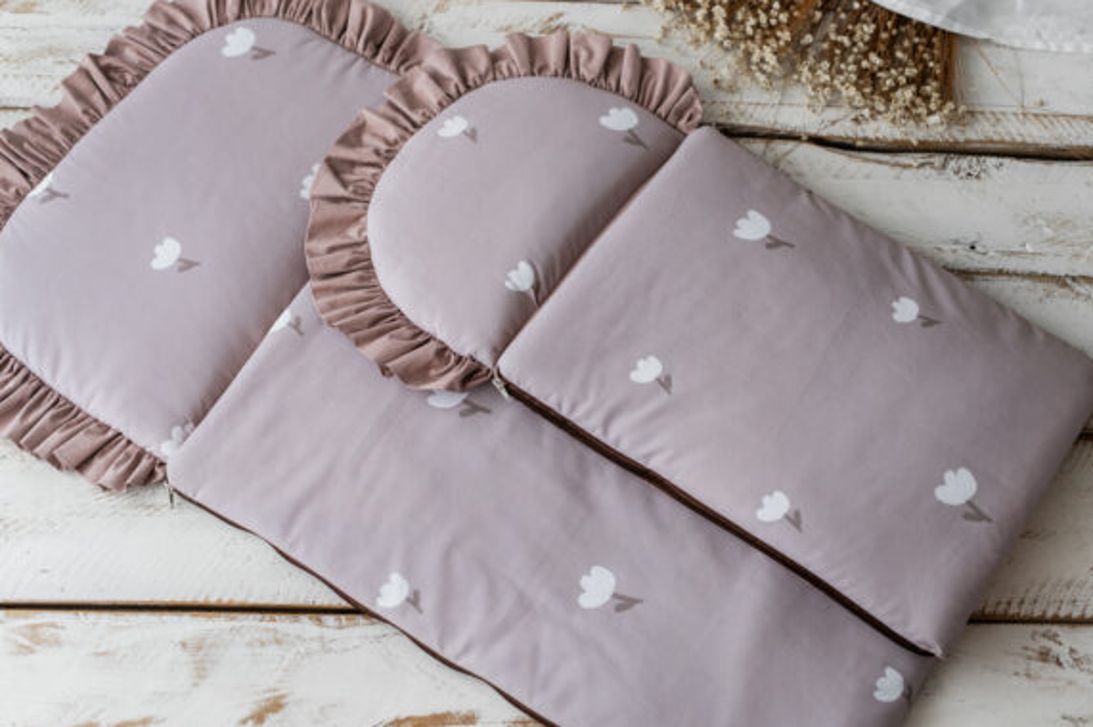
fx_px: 1699
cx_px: 505
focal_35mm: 56
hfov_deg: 35.6
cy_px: 329
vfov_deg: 24.2
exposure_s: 1/160
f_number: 2.5
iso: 500
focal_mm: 50
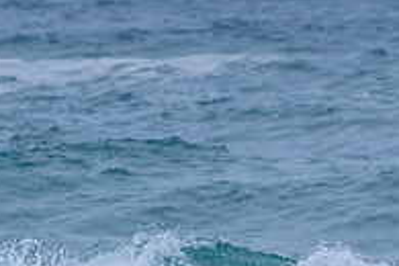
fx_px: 20170
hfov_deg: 1.1
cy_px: 302
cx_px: 448
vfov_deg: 0.8
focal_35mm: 1820
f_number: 5.6
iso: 2500
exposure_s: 1/2000
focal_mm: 500
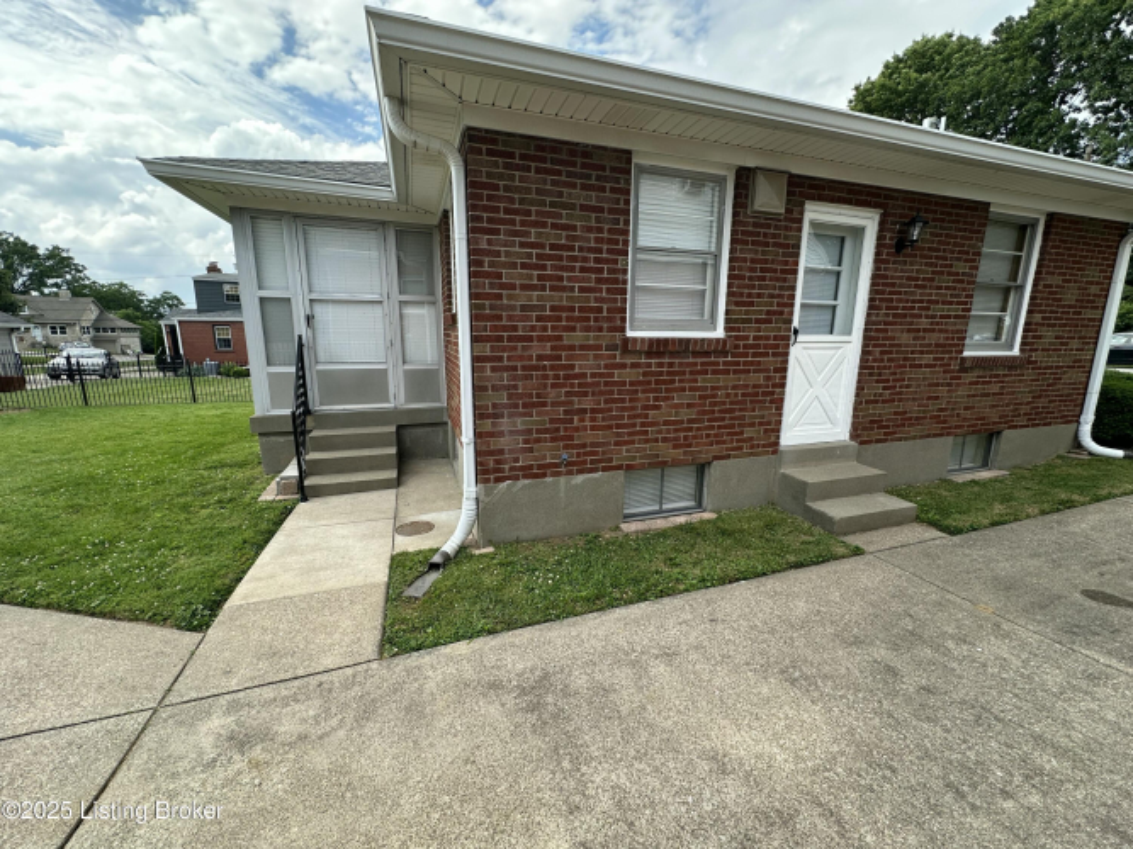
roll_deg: +0.0
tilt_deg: -10.5
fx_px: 458
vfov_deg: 85.7
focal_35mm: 14
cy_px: 424
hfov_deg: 102.1
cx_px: 566
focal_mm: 2.22
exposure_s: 1/553
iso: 40
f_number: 2.2
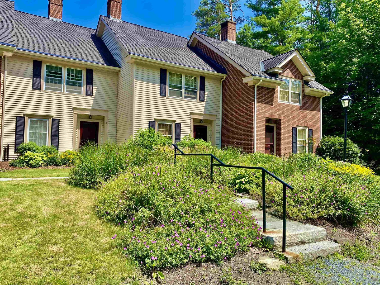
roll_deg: -1.5
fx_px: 285
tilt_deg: +1.9
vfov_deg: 53.1
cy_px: 142
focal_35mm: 26
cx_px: 190
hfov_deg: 67.3
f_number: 1.8
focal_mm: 4.25
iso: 32
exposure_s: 1/1838
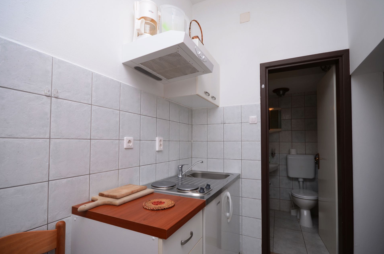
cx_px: 196
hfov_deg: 96.8
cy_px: 134
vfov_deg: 73.4
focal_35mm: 16
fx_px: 170
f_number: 7.1
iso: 100
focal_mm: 10
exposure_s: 1/160
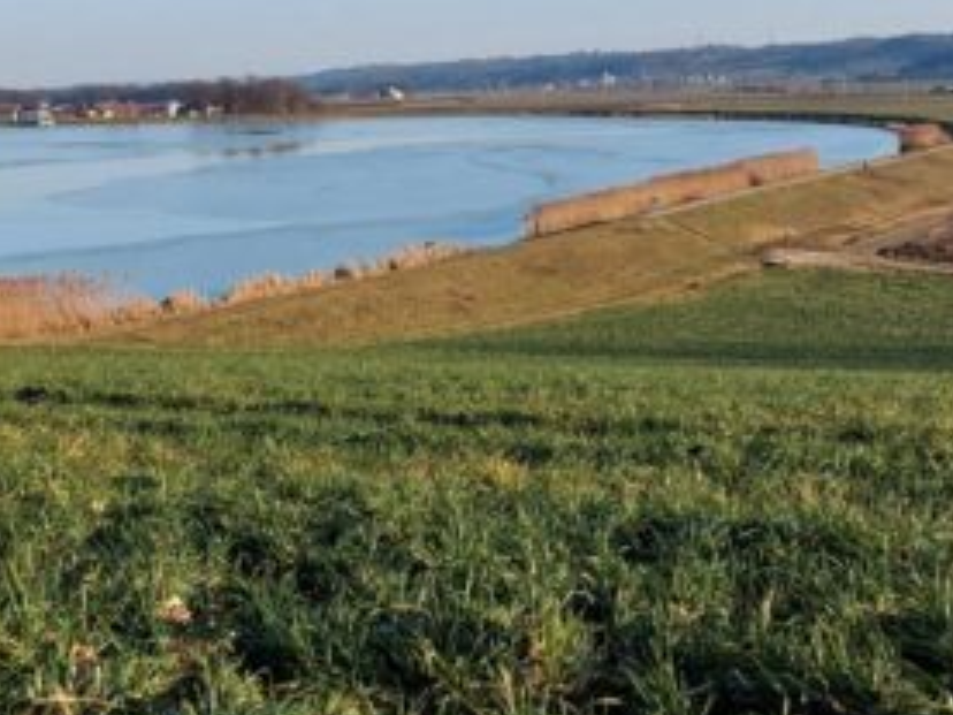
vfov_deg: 35.4
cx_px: 342
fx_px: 1101
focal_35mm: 40
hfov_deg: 46.3
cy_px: 202
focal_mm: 5.23
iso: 32
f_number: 1.8
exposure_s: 1/659
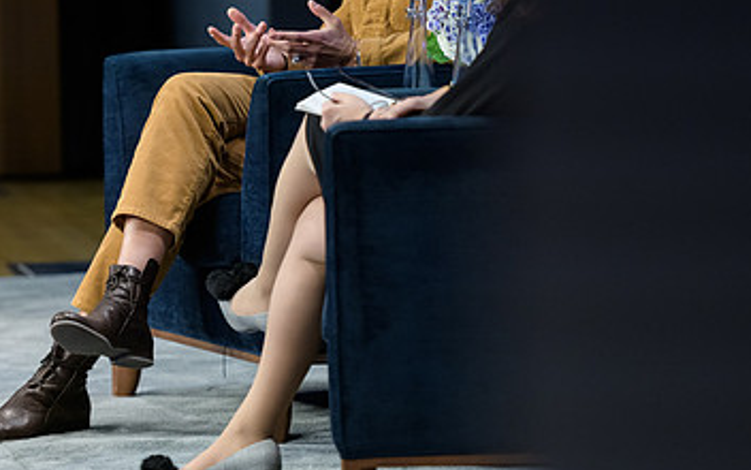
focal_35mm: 227
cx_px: 429
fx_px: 4646
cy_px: 104
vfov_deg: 5.8
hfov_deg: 9.2
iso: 1600
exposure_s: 1/200
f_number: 3.2
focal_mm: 135
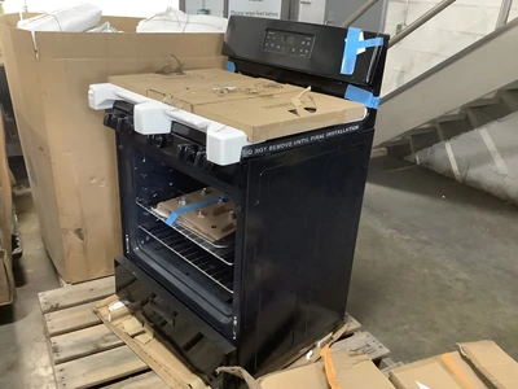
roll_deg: -3.6
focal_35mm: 31
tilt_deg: -23.7
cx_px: 259
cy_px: 194
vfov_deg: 45.4
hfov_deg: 58.4
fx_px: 464
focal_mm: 3.3
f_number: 2.4
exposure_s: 1/30
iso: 640
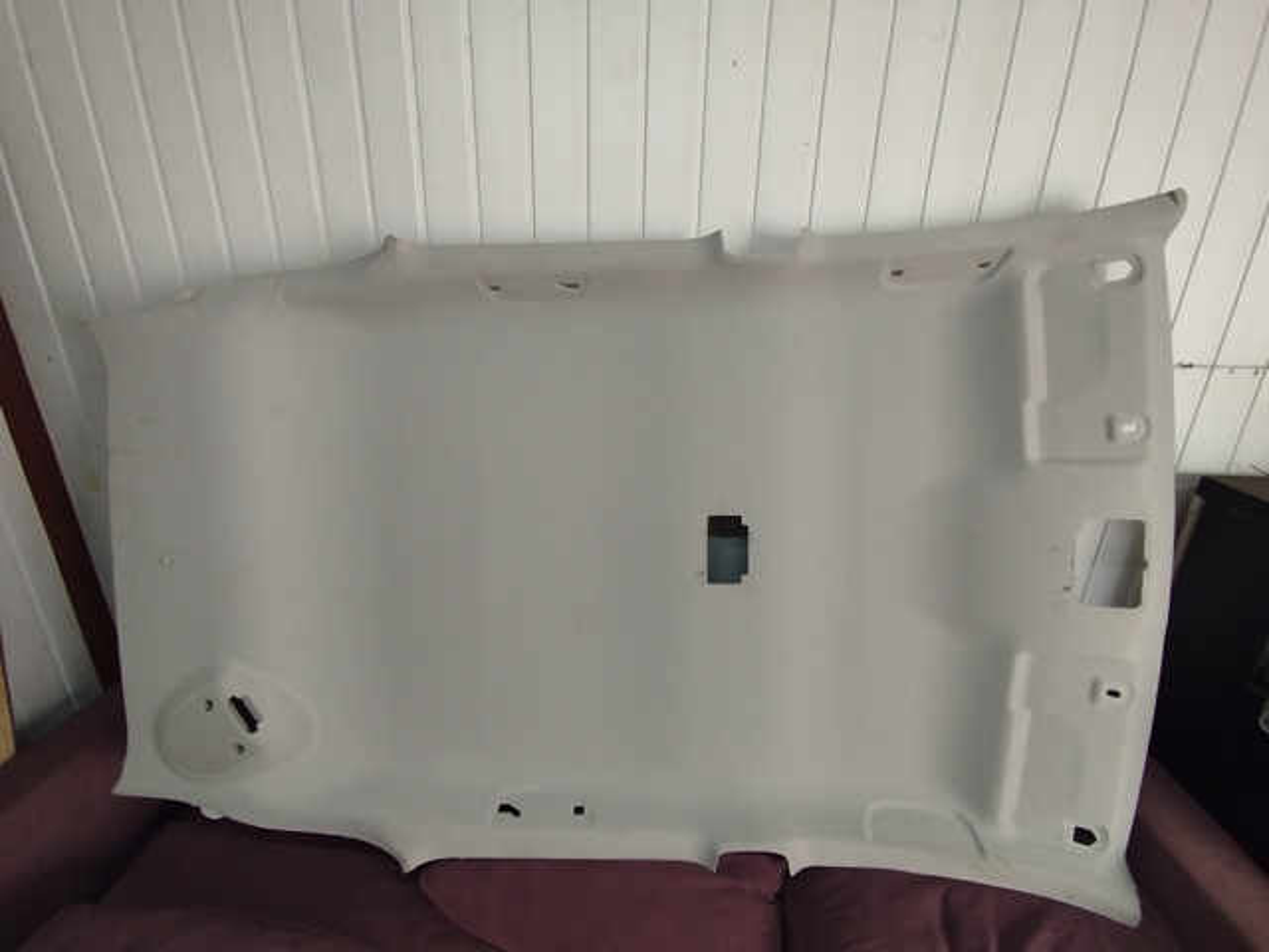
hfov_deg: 98.2
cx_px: 634
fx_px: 550
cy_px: 476
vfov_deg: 81.7
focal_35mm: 15
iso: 125
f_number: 2.2
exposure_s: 1/50
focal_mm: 1.65
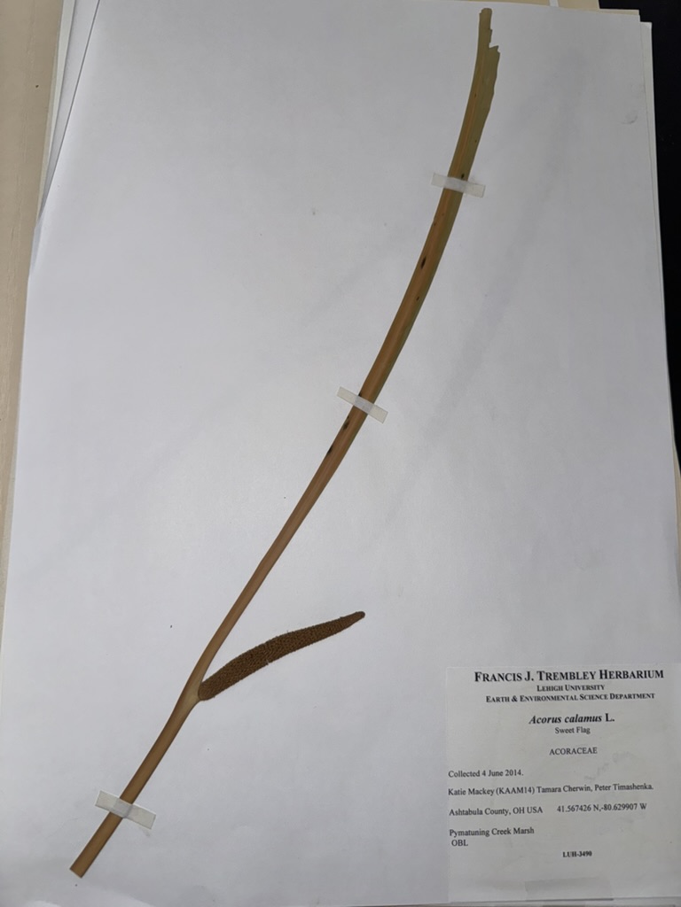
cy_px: 454
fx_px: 630
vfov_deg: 71.6
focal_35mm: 24
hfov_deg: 56.8
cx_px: 340
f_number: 1.78
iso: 50
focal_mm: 6.76
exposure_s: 1/678
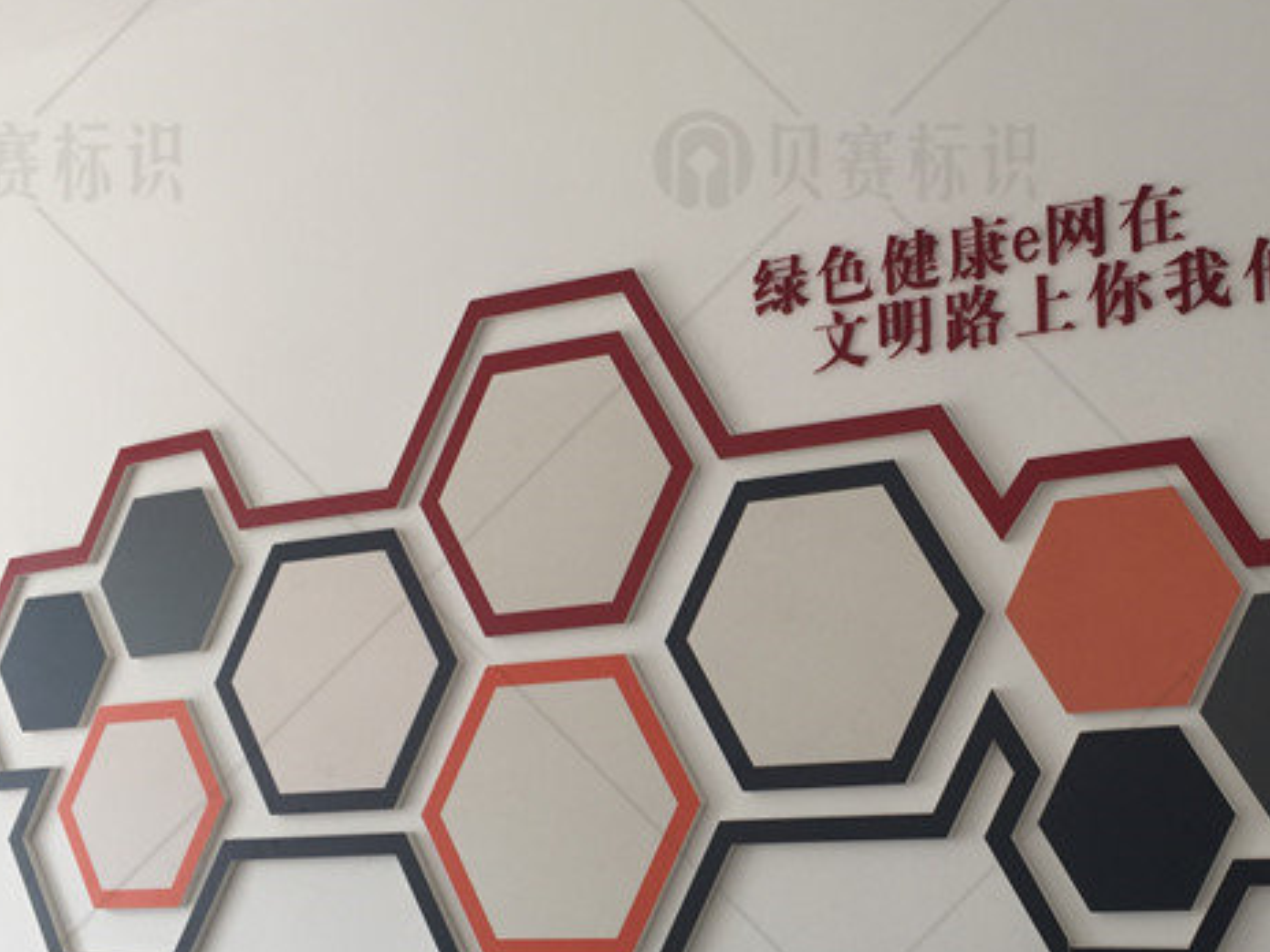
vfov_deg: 29.0
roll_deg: -0.3
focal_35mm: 50
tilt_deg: +8.1
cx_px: 857
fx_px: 1834
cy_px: 583
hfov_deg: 37.7
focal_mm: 4.15
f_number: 2.2
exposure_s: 1/50
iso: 32
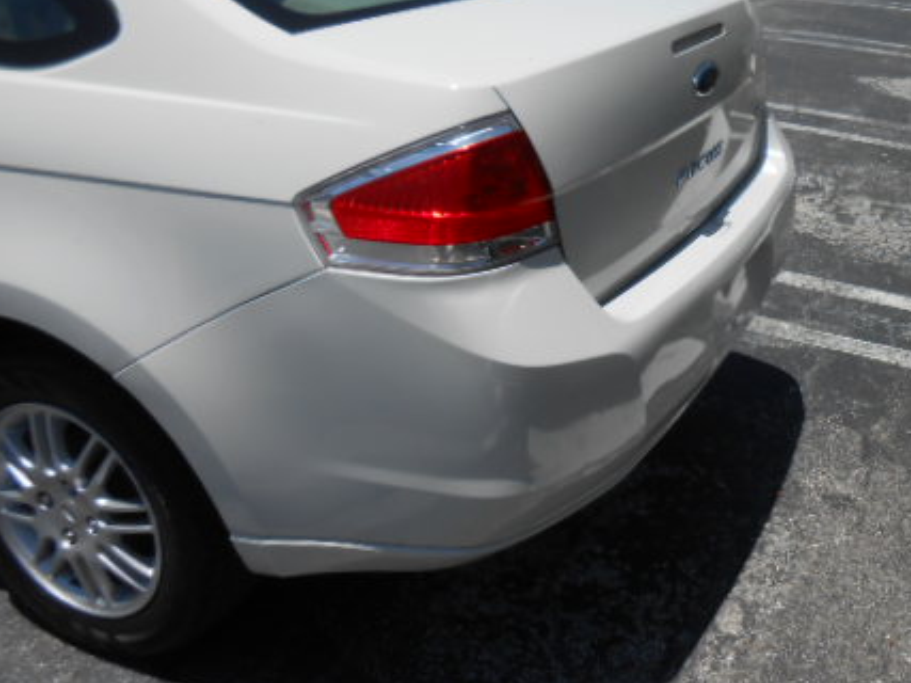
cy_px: 245
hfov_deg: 46.6
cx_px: 649
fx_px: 1026
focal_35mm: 39
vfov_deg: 36.5
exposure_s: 1/1500
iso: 80
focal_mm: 4.6
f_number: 3.5
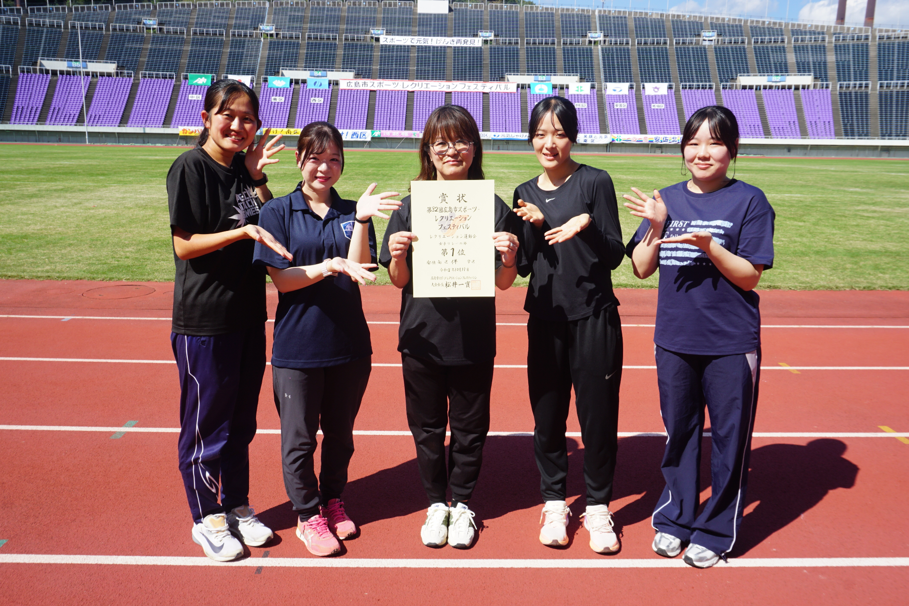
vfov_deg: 43.6
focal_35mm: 30
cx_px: 454
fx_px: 758
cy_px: 303
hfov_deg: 61.9
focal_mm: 20
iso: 100
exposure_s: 1/125
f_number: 11
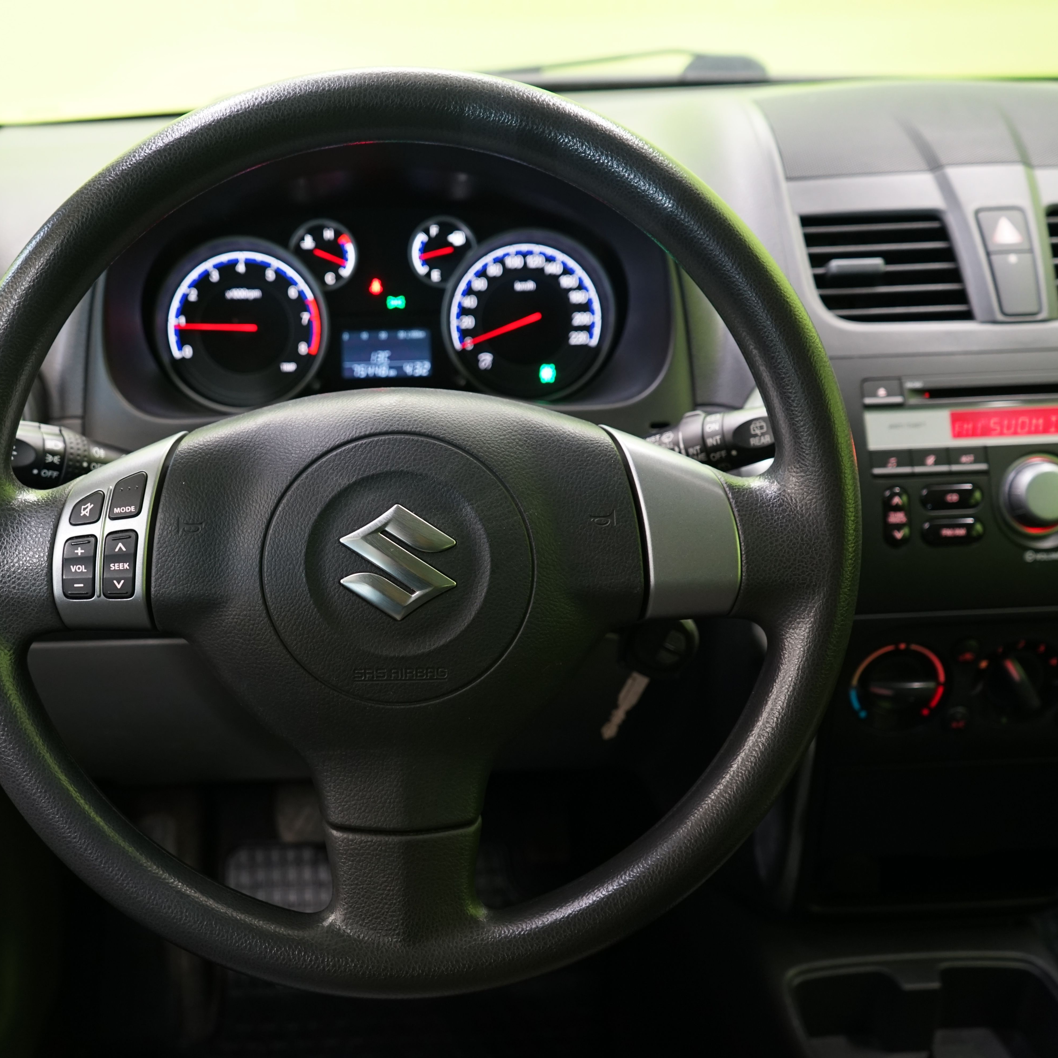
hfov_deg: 45.7
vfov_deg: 46.0
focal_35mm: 36
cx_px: 401
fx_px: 1245
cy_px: 525
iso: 800
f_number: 4.5
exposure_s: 1/10
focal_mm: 28
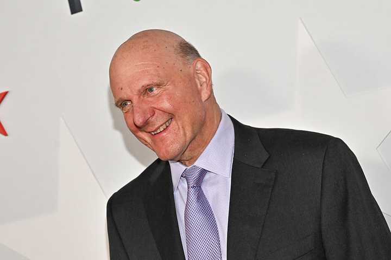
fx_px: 1379
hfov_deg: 16.1
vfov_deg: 10.8
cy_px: 130
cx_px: 196
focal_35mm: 127
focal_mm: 85
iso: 1250
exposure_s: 1/200
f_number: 6.3
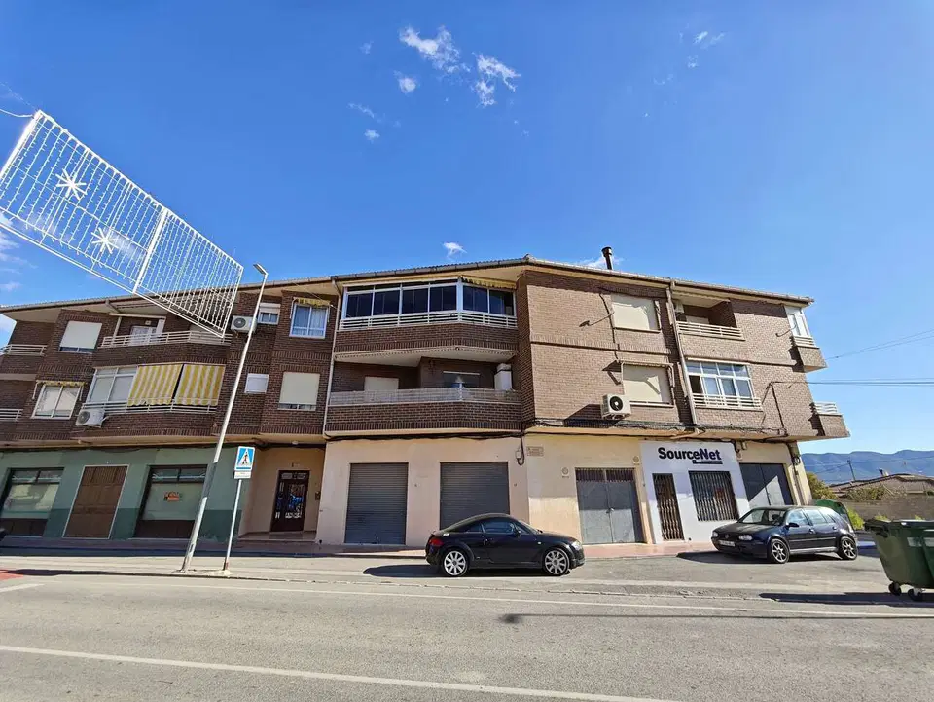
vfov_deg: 85.7
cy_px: 351
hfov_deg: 102.0
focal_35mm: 14
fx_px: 378
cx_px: 467
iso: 50
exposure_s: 1/399
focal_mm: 2.16
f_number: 2.2
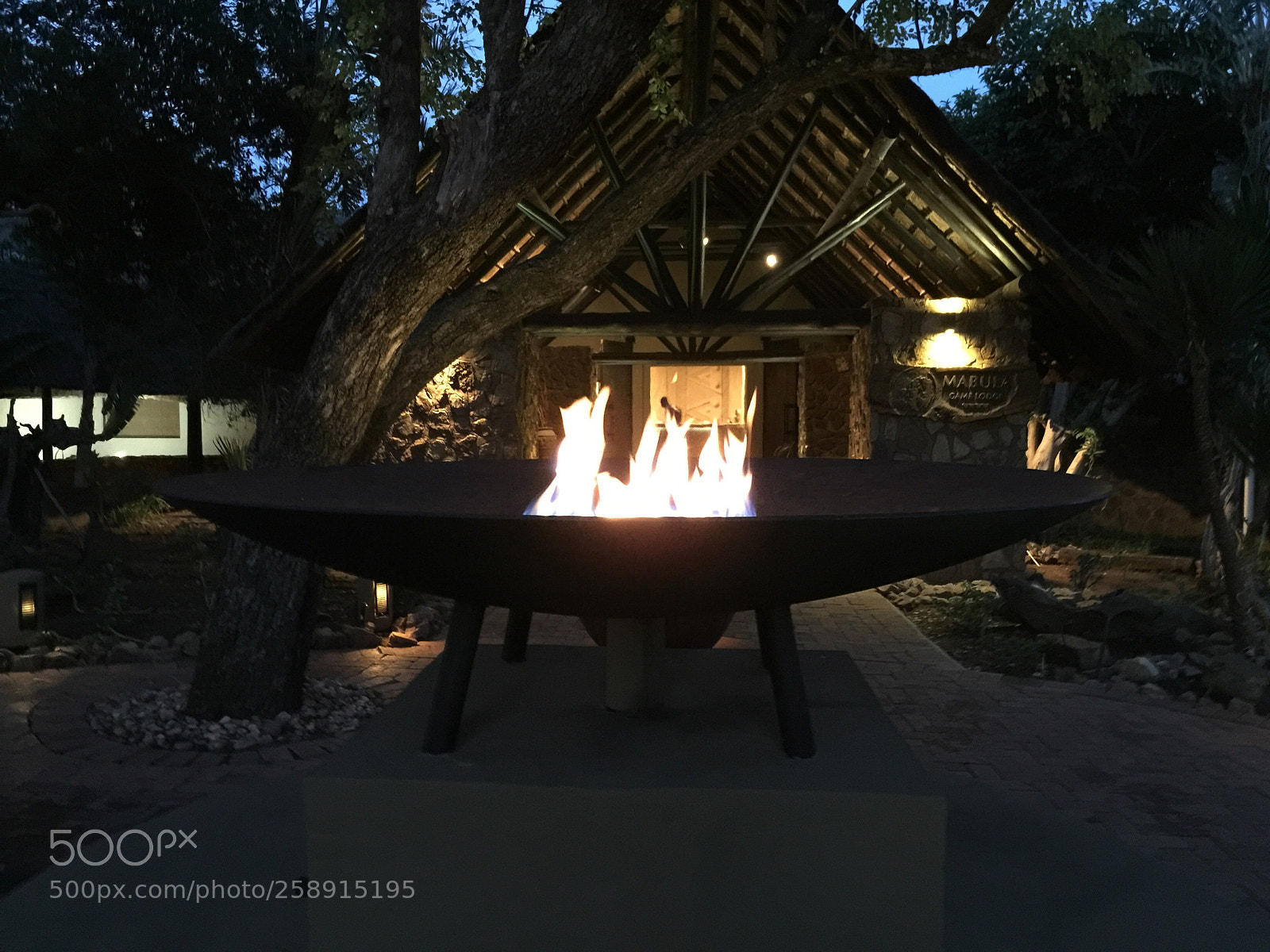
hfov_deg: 61.7
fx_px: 1064
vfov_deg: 48.2
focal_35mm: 29
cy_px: 476
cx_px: 635
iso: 200
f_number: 2.2
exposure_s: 1/4
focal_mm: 4.15
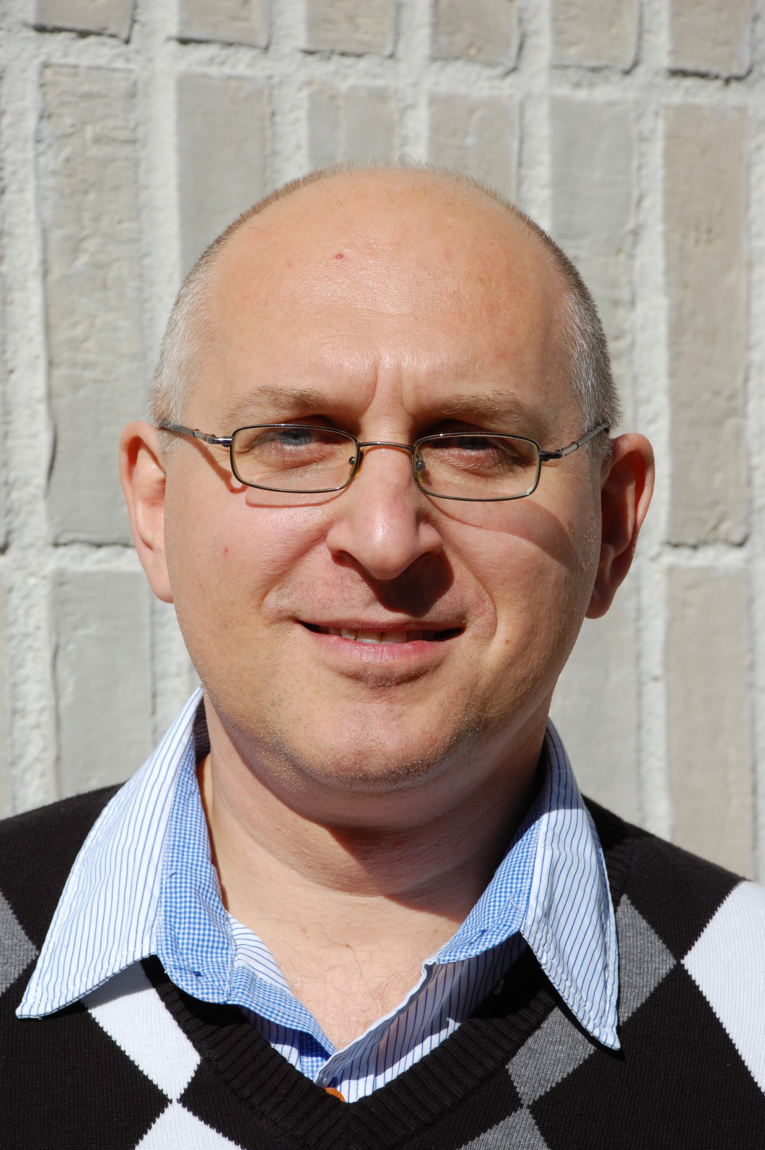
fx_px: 4071
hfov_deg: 10.7
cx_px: 382
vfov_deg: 16.1
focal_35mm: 128
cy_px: 575
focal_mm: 85
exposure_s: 1/800
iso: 200
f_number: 7.1
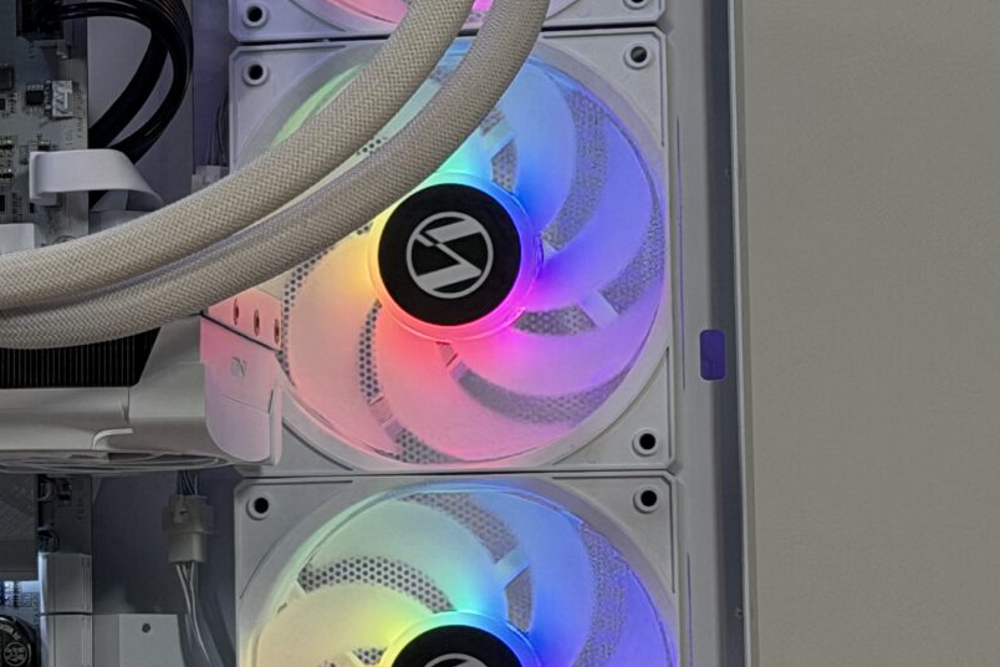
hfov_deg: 12.7
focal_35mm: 159
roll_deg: +0.5
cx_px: -67
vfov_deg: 8.6
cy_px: 246
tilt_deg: +4.8
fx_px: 4416
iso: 100
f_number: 1.78
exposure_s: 1/197
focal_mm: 6.76
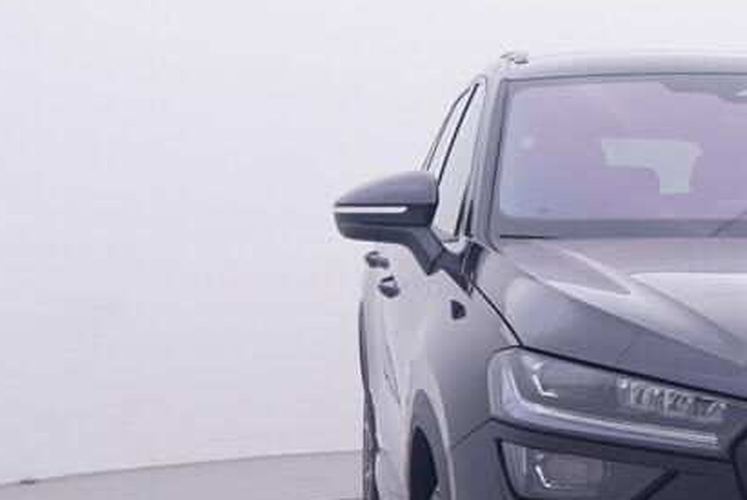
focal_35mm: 79
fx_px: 1636
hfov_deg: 24.9
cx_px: 689
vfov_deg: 17.4
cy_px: 304
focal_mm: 15
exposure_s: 1/80
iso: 200
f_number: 5
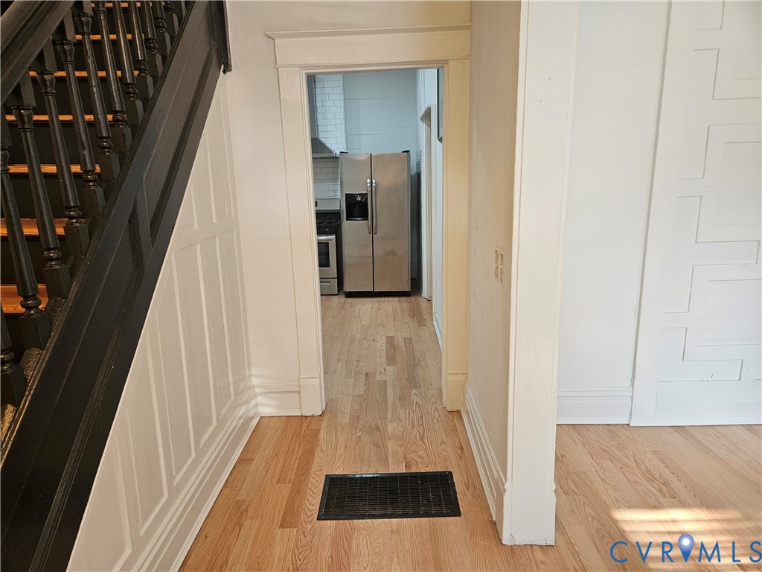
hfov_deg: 73.9
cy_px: 286
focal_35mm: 23
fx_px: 506
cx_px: 381
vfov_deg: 58.9
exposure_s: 1/120
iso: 125
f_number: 1.8
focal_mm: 5.4
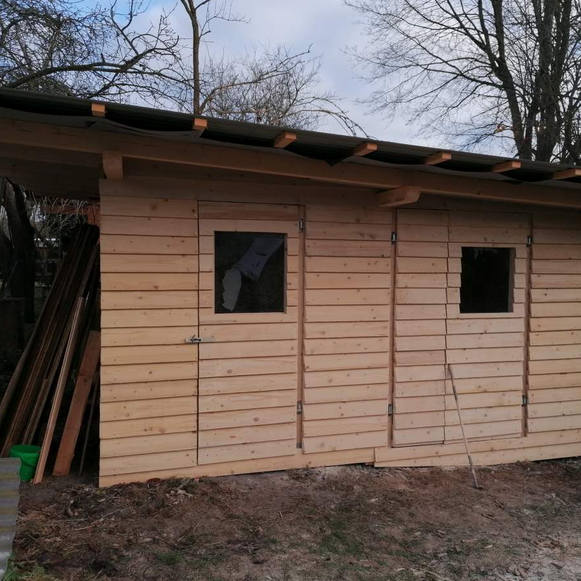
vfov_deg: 51.1
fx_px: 608
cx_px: 332
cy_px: 291
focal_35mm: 32
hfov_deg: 50.9
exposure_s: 1/649
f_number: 1.8
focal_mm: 4.75
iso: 50
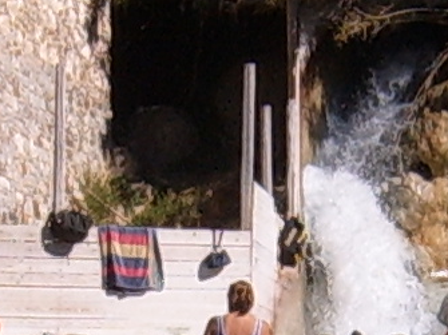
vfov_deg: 5.9
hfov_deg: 7.9
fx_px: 3247
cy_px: 442
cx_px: 174
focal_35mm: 251
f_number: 6
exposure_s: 1/500
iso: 63
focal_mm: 6.2
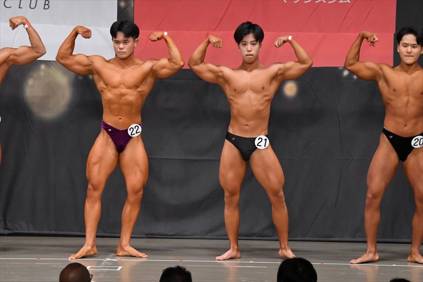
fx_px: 2549
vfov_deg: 6.3
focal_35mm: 217
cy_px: 141
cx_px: 212
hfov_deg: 9.5
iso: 5000
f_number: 5.6
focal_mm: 145
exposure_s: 1/400
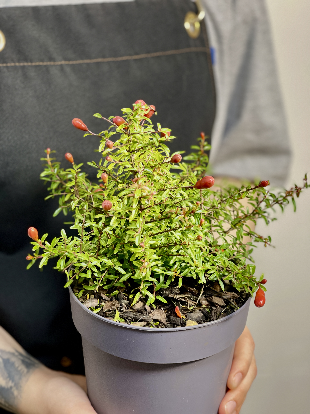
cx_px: 155
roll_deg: -1.3
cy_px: 207
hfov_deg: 22.9
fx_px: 764
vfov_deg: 30.3
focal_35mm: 64
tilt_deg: -21.2
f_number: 2.2
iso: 100
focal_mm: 7.5
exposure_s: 1/33
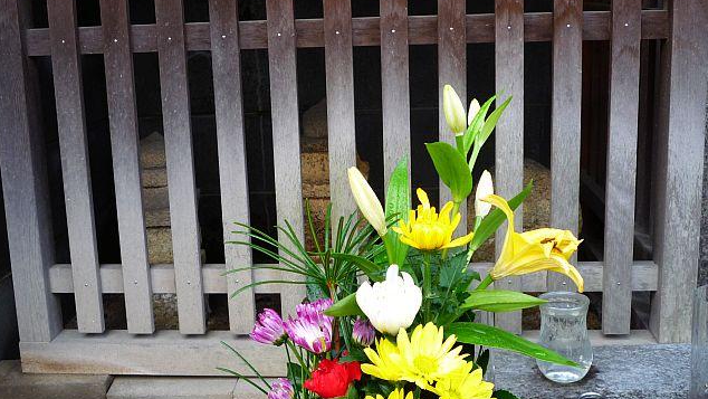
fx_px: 826
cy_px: 144
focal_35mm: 44
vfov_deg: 27.0
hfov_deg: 46.4
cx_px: 352
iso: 160
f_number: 4.3
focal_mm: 7
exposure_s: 1/30
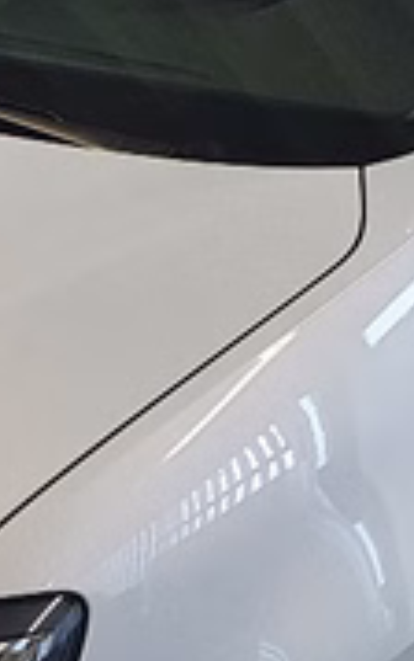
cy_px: 451
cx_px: 126
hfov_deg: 10.6
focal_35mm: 123
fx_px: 2219
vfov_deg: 16.9
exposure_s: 1/50
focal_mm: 4.32
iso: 200
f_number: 2.4
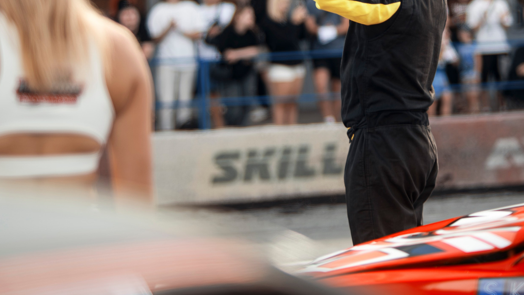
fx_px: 2057
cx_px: 363
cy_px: 23
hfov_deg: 14.5
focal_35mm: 148
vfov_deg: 8.2
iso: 100
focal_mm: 85
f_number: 1.8
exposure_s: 1/200
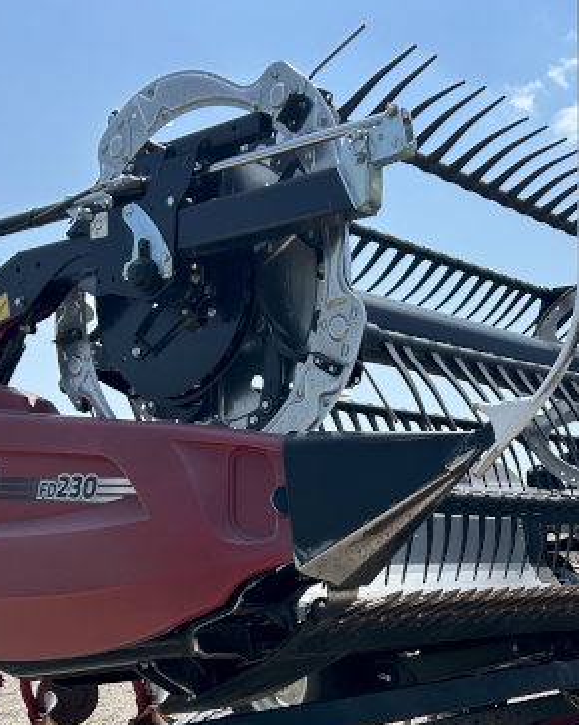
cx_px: 423
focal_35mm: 56
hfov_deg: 26.8
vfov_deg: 32.7
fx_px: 1201
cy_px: 577
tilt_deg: -1.0
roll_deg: -0.8
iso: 50
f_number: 1.5
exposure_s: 1/3704
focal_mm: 5.7
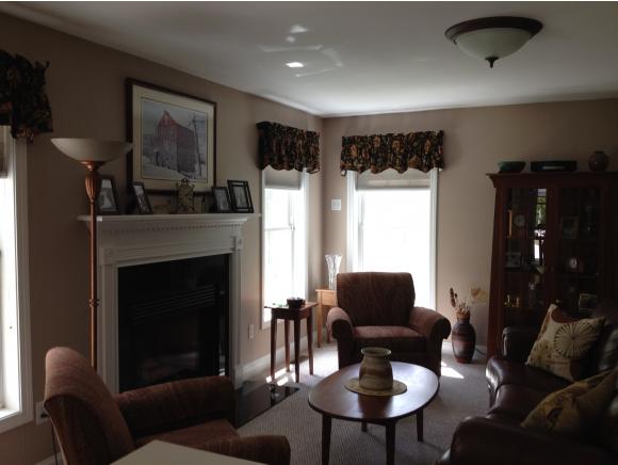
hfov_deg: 52.6
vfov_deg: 40.8
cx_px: 309
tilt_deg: -5.1
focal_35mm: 35
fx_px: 625
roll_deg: +0.7
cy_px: 232
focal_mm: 4.28
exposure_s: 1/40
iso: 50
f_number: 2.4
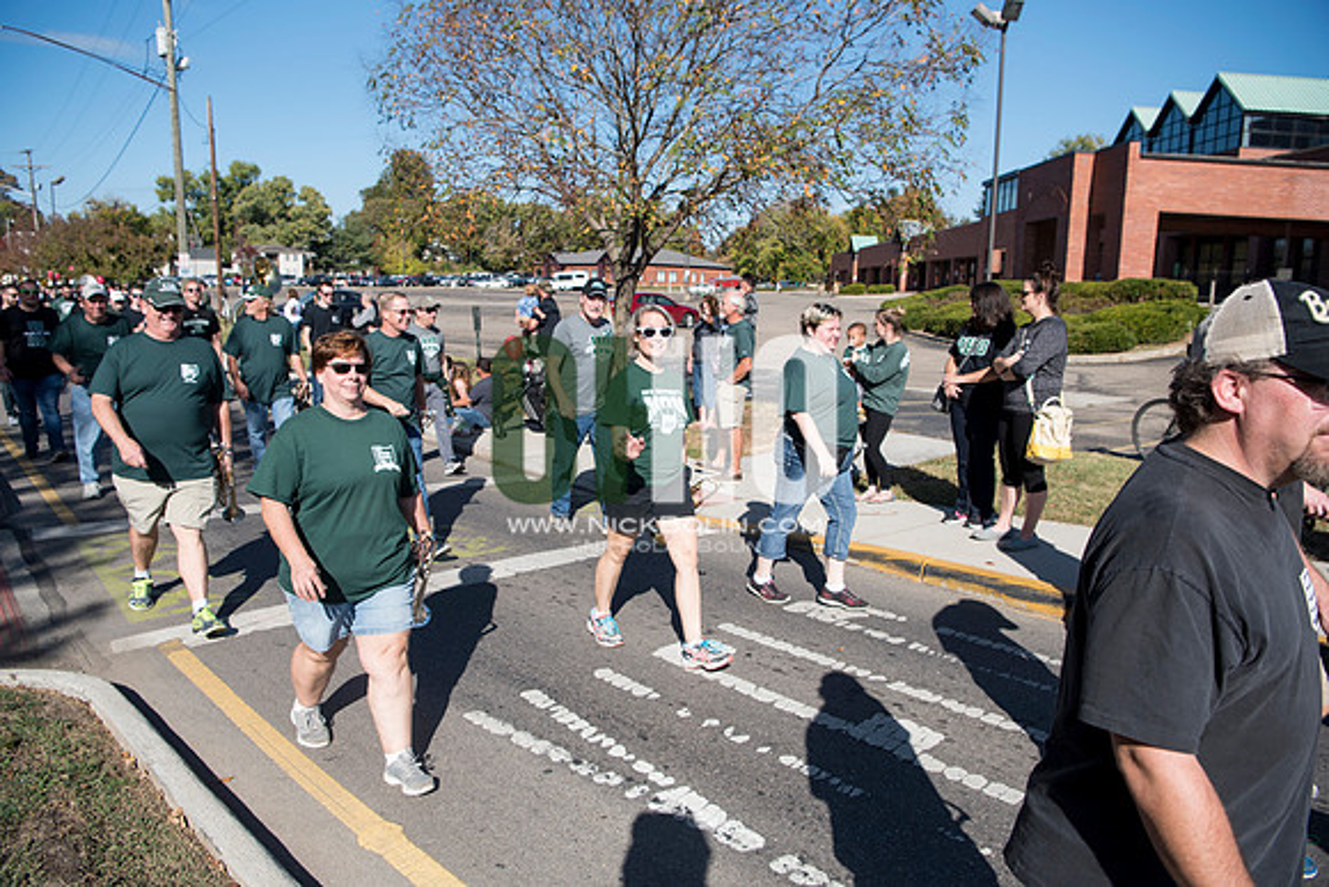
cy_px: 444
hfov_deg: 73.7
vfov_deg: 53.2
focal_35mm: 24
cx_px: 664
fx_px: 886
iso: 250
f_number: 4.5
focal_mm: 24
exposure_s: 1/1600
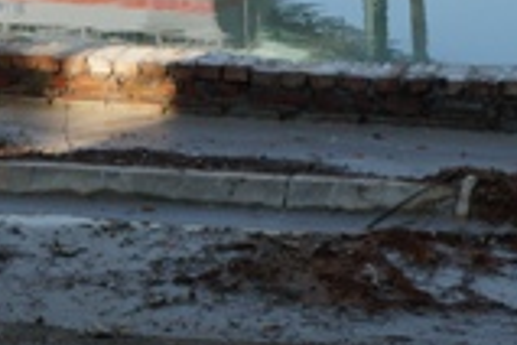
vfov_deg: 10.5
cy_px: -197
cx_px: 46
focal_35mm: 125
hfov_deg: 16.1
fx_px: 1798
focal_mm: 19
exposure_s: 1/160
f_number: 13
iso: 200
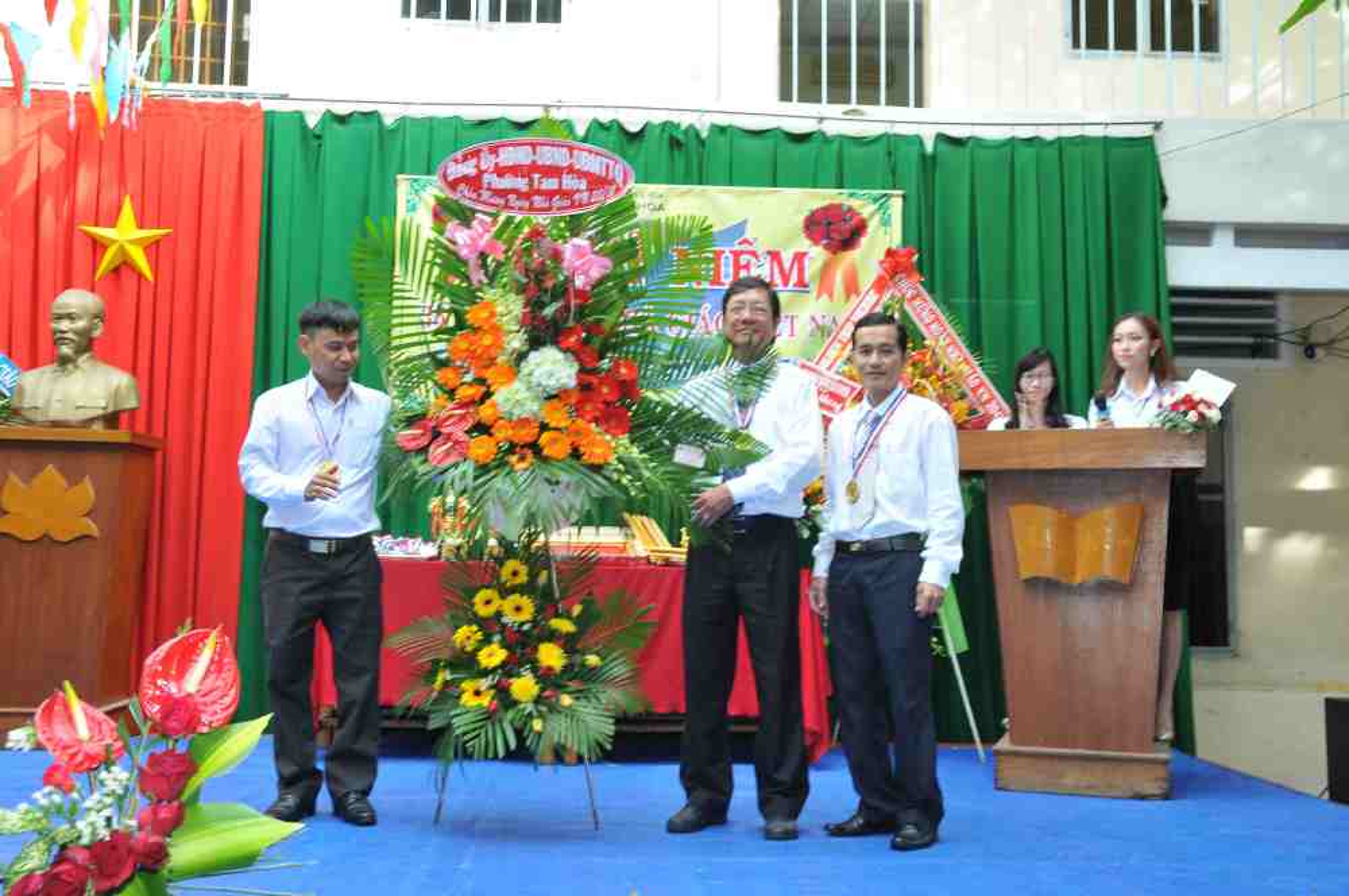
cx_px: 674
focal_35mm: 36
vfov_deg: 36.8
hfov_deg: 53.2
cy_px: 448
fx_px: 1347
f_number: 9
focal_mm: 24
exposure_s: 1/30
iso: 200
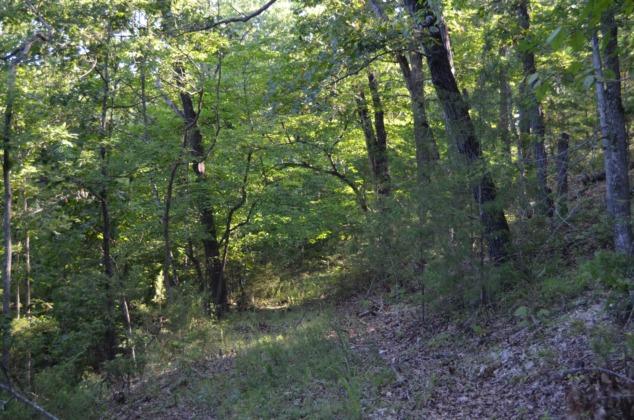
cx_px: 317
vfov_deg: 25.6
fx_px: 923
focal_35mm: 52
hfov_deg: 37.9
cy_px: 210
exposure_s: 1/90
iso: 400
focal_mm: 35
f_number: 4.8
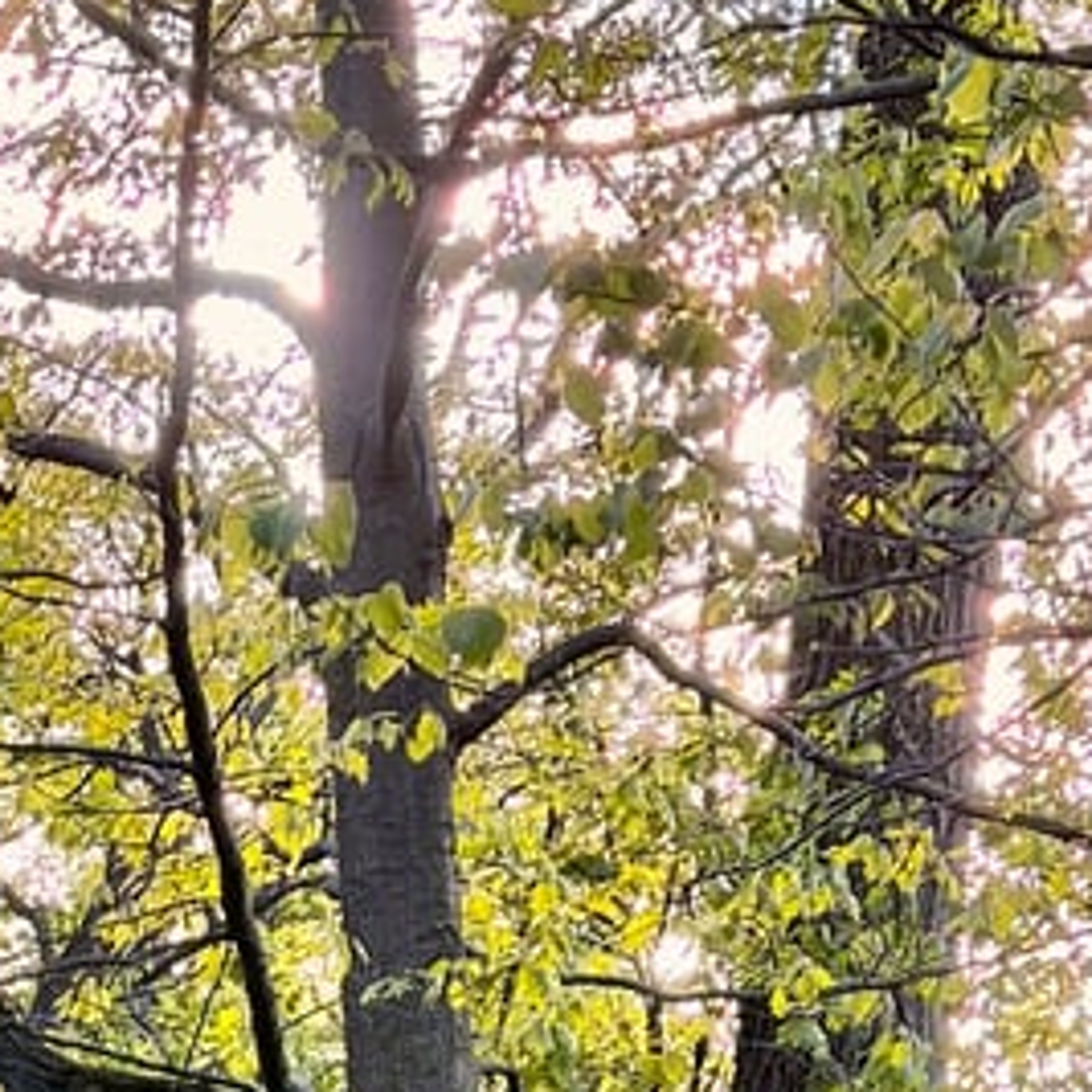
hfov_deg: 9.7
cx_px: -446
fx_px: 6282
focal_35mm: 176
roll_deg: -0.4
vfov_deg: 9.6
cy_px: 1802
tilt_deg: +1.7
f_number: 1.6
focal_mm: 5.96
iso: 32
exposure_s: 1/186
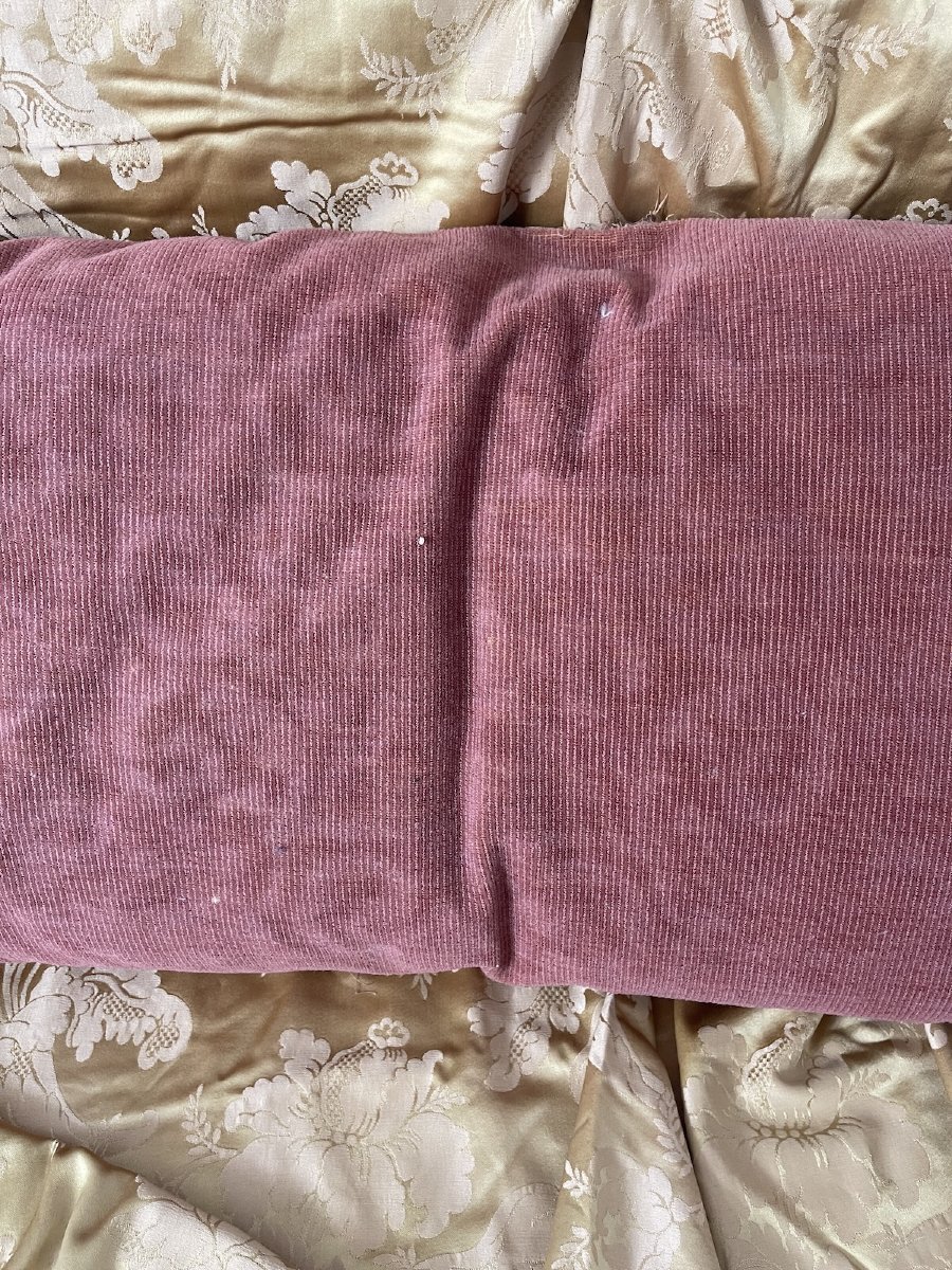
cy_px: 635
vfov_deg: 69.4
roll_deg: +3.6
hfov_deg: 54.9
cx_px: 476
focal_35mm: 25
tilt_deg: -44.1
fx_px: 917
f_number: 1.6
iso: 200
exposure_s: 1/60
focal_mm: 5.1
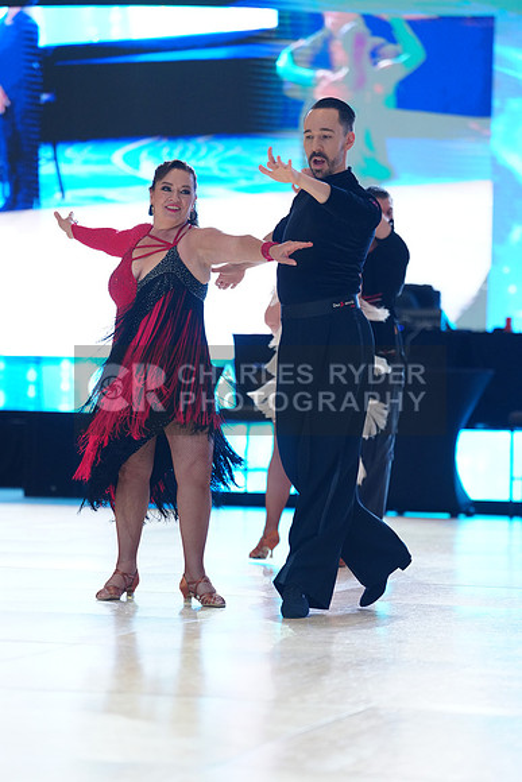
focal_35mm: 122
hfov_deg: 11.2
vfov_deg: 16.8
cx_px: 261
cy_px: 391
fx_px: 2652
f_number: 2.8
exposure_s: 1/400
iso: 2000
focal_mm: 122
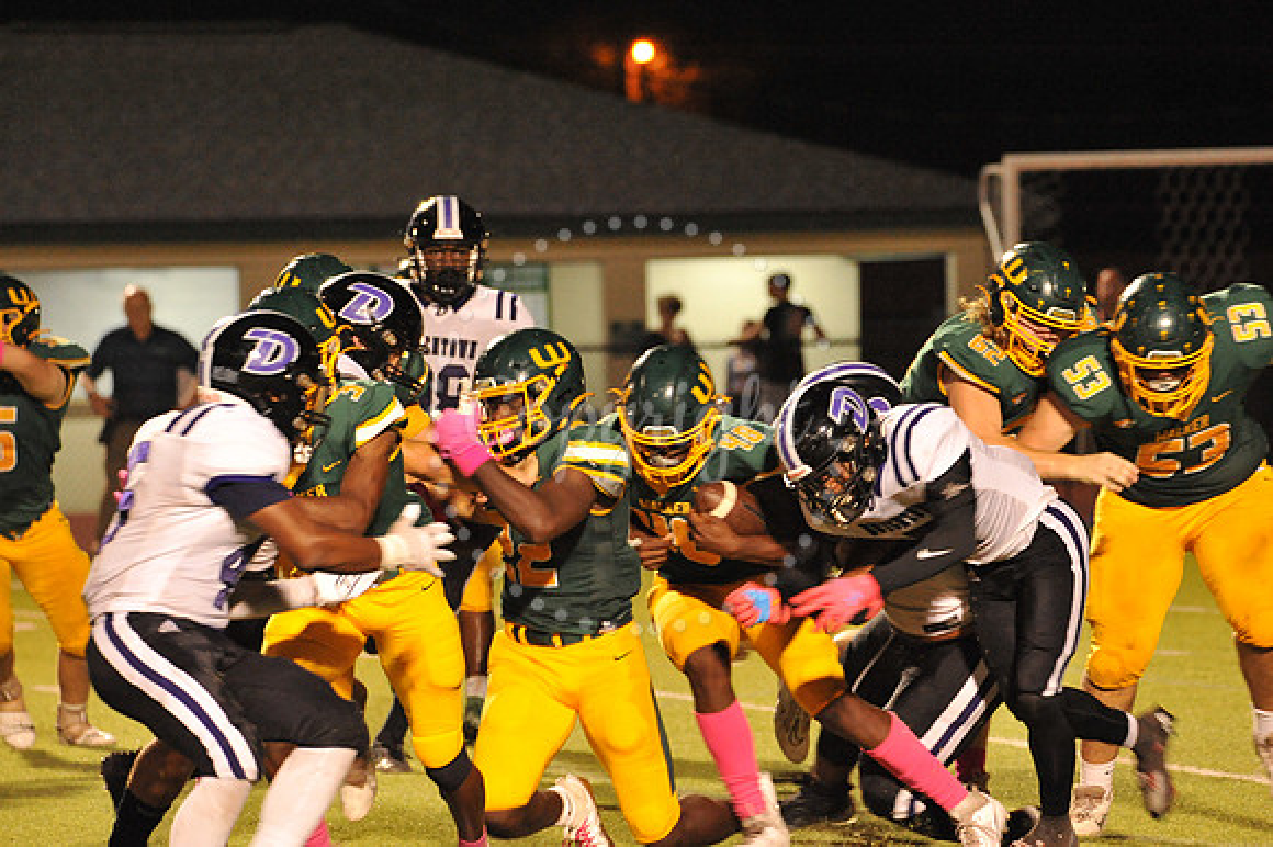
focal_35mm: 250
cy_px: 424
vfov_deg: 5.5
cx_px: 636
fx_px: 8835
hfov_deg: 8.2
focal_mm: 250
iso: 6400
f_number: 6.3
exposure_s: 1/200
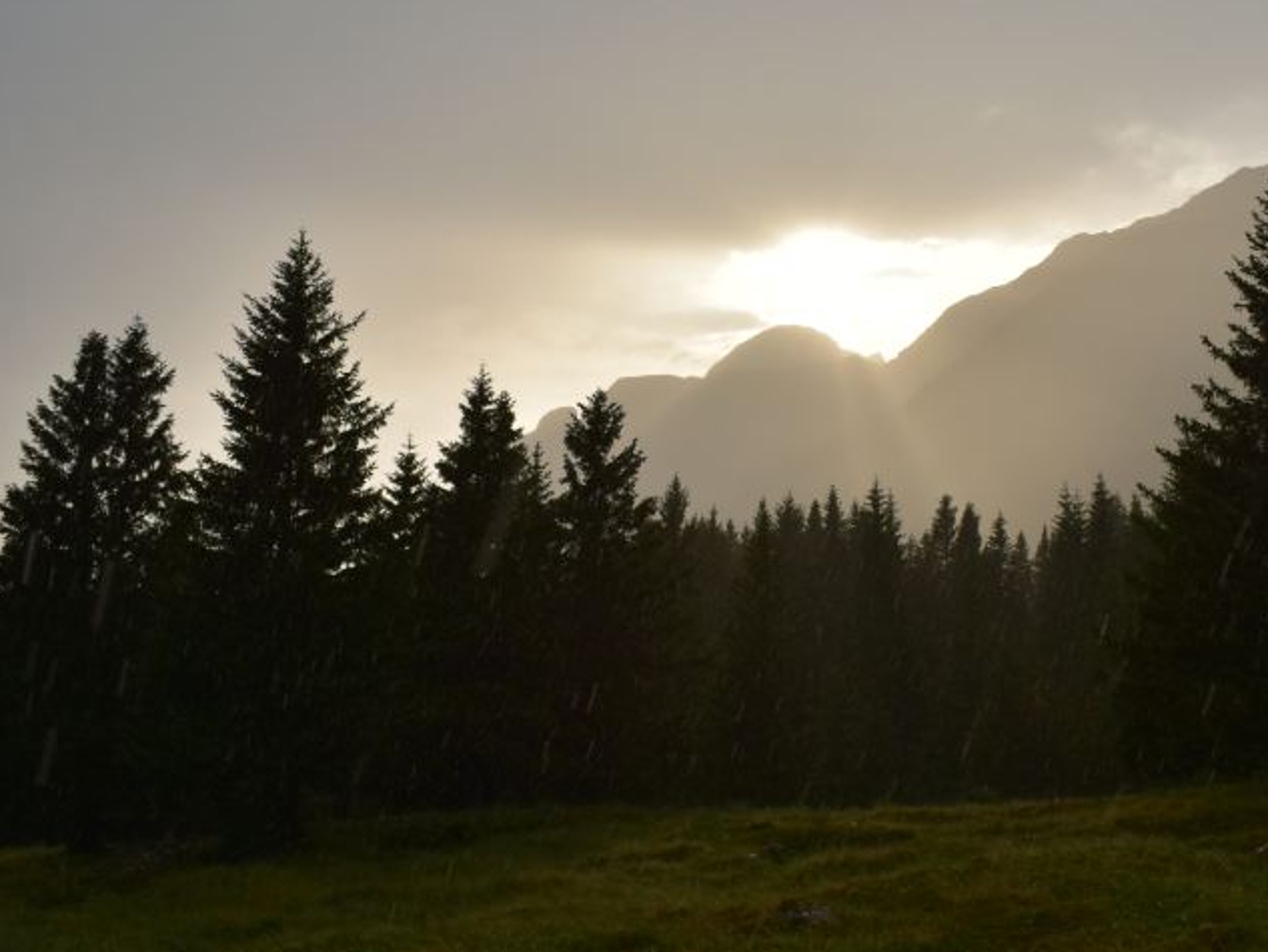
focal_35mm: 42
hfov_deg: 44.6
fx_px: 1539
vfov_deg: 34.3
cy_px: 416
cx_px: 731
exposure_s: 1/400
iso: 200
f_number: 8
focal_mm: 18
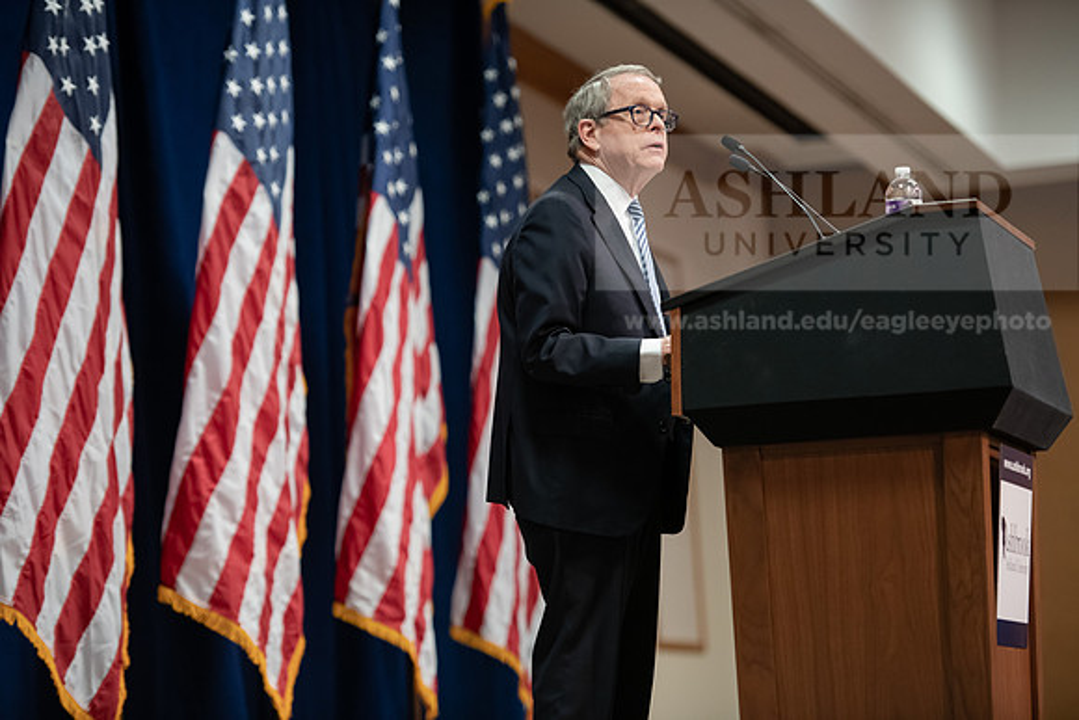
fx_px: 4047
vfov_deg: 10.2
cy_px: 360
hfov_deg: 15.2
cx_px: 540
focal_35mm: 135
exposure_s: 1/200
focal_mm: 135
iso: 2000
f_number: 2.8
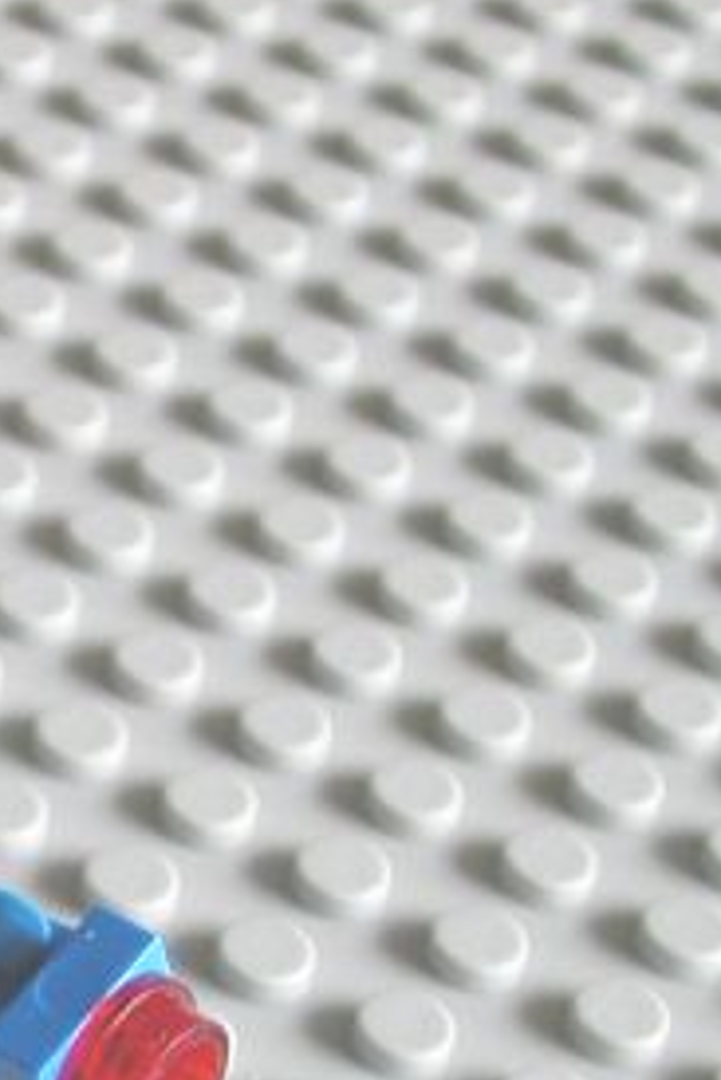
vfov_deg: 15.5
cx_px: -355
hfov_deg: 10.1
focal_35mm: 132
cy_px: 776
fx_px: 3960
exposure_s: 1/11
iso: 100
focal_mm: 8.9
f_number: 3.4
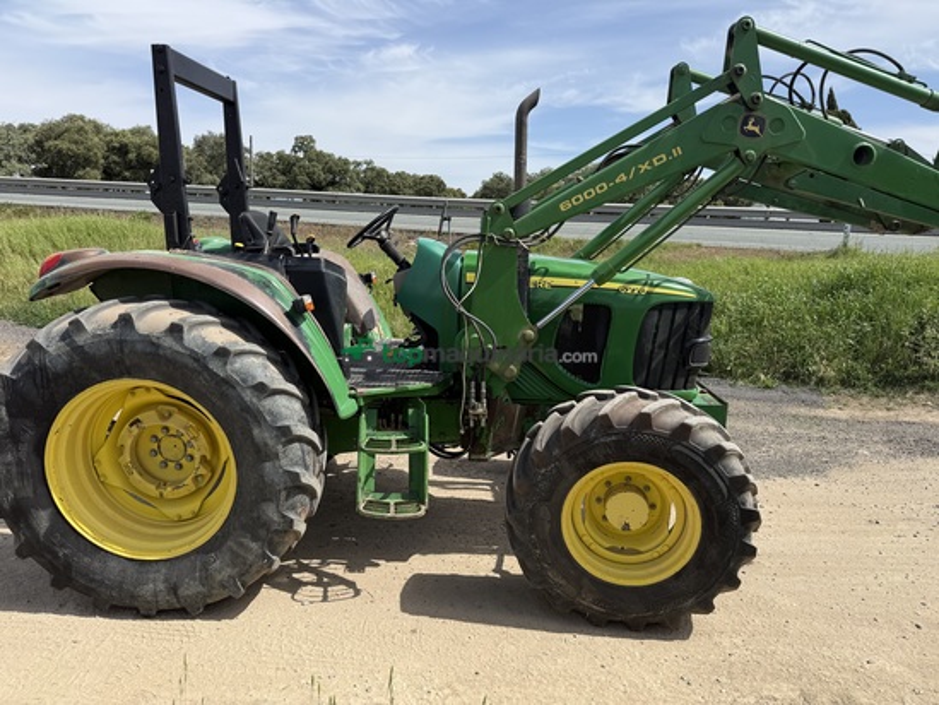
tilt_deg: -12.2
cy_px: 352
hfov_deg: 71.6
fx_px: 651
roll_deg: -2.4
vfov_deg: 56.8
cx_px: 470
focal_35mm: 24
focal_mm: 6.76
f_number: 1.78
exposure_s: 1/3584
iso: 80
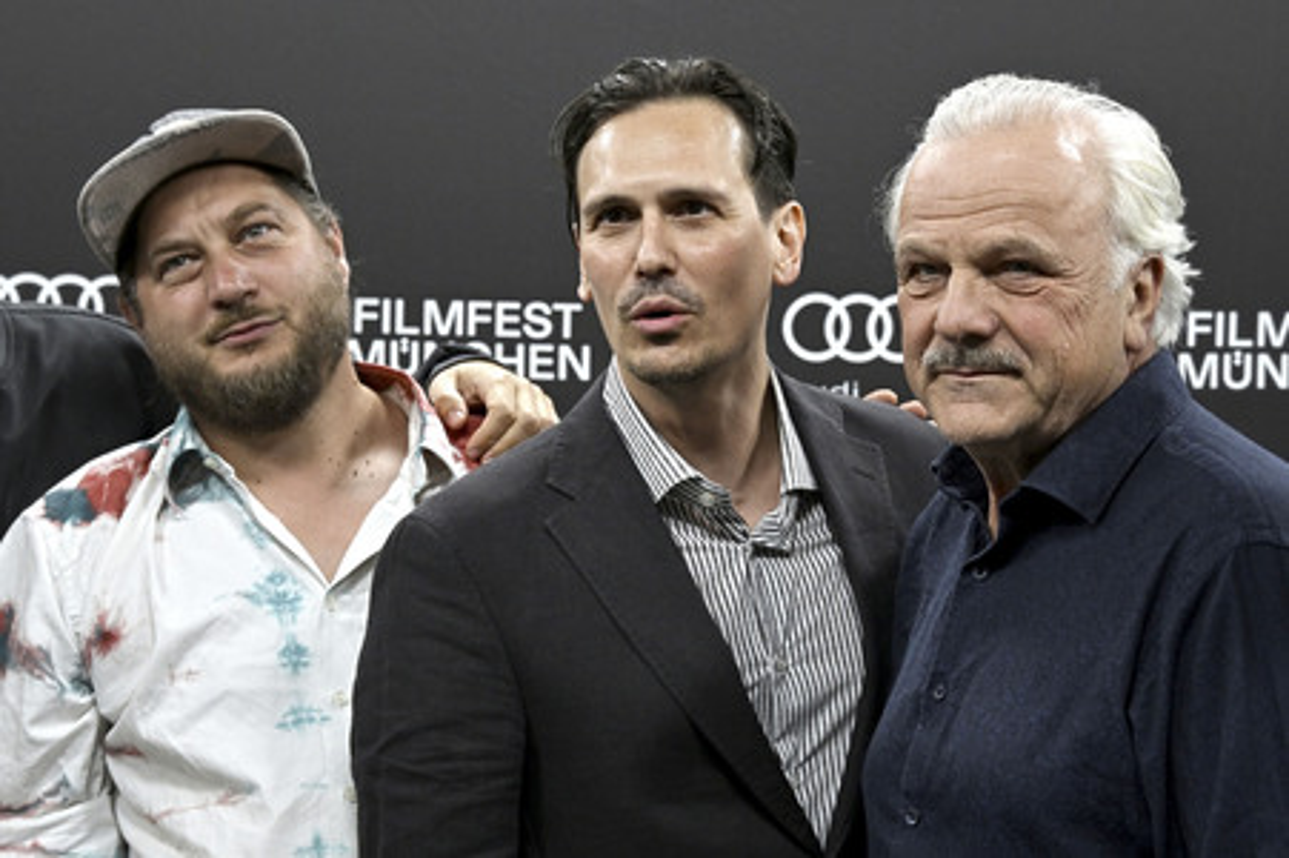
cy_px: 429
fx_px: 2683
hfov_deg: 27.0
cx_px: 644
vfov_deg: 18.2
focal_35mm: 75
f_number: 6.3
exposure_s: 1/200
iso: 800
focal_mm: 75
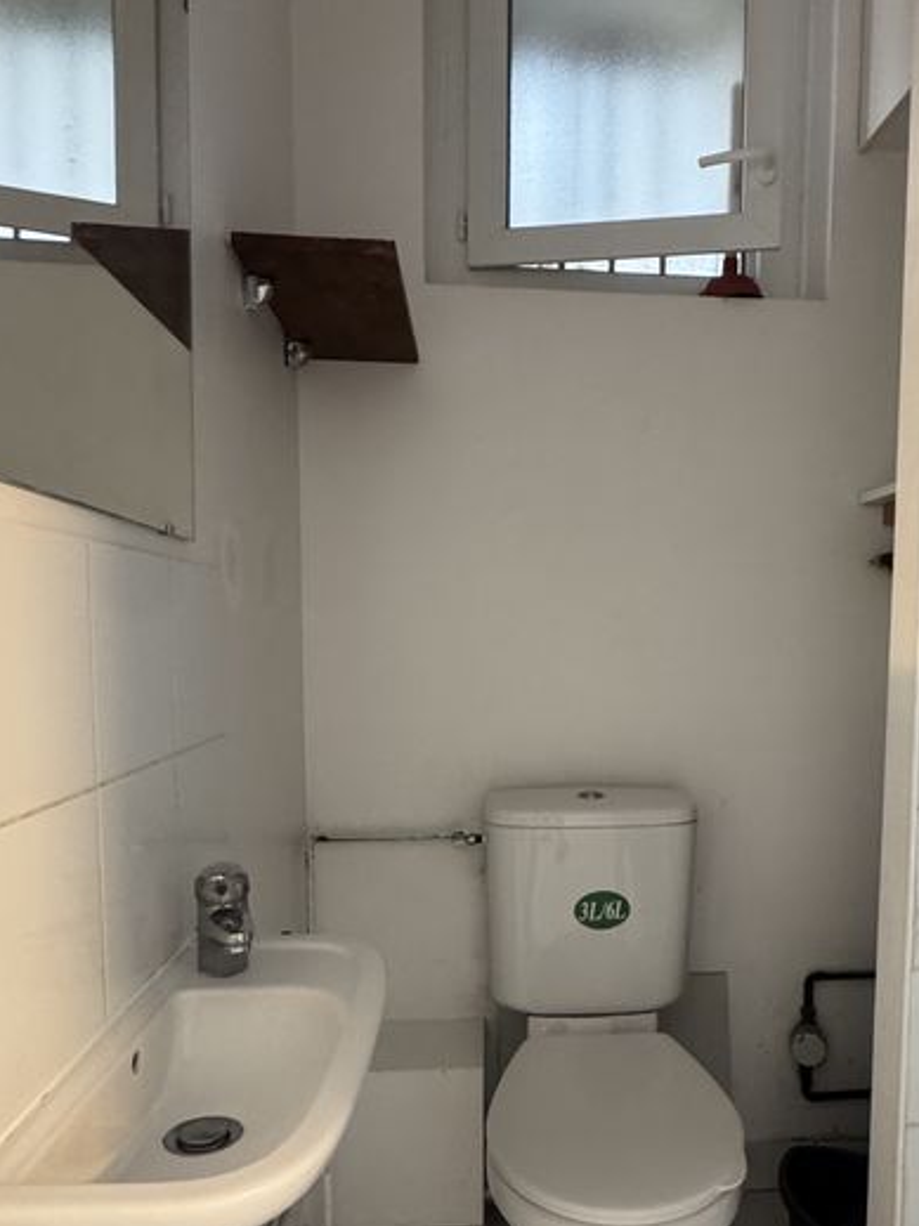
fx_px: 956
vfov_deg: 64.8
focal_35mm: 27
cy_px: 723
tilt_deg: -4.9
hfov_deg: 50.9
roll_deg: -0.8
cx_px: 562
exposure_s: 1/50
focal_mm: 2.22
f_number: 2.2
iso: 400
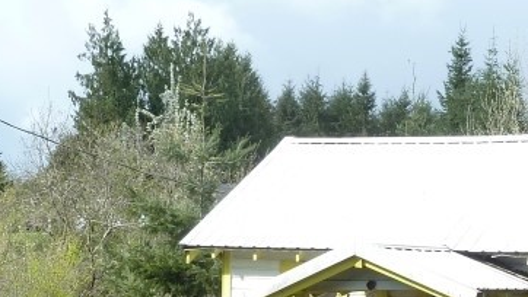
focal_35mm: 114
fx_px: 1597
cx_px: 505
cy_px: 329
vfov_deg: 10.5
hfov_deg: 18.4
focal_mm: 6.1
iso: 125
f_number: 4
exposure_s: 1/320
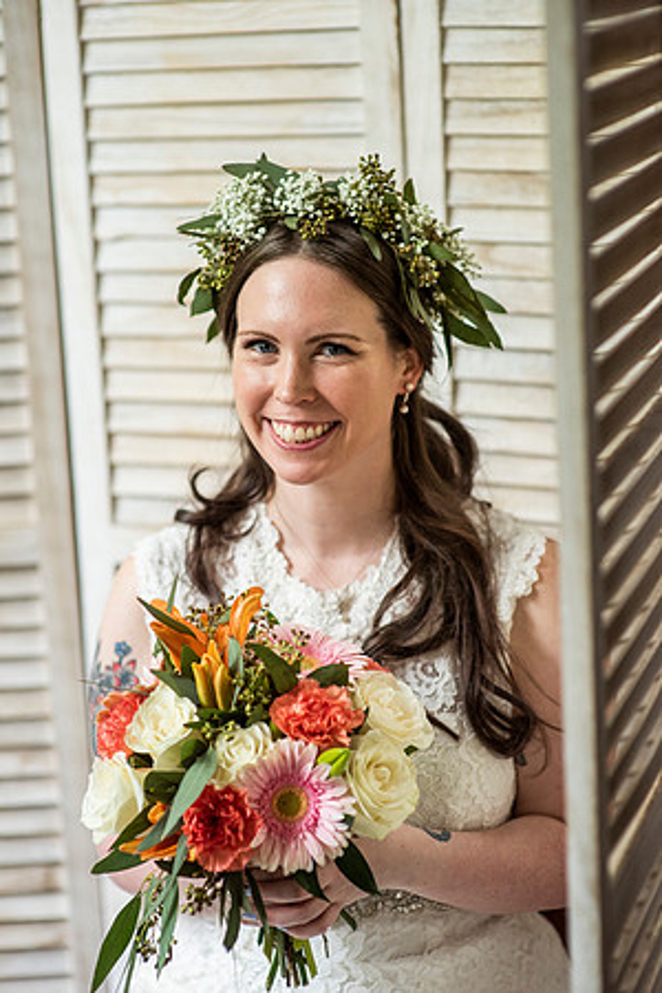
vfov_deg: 23.9
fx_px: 2344
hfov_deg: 16.1
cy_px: 496
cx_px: 331
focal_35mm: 85
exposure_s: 1/640
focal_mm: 85
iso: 1600
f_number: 2.5
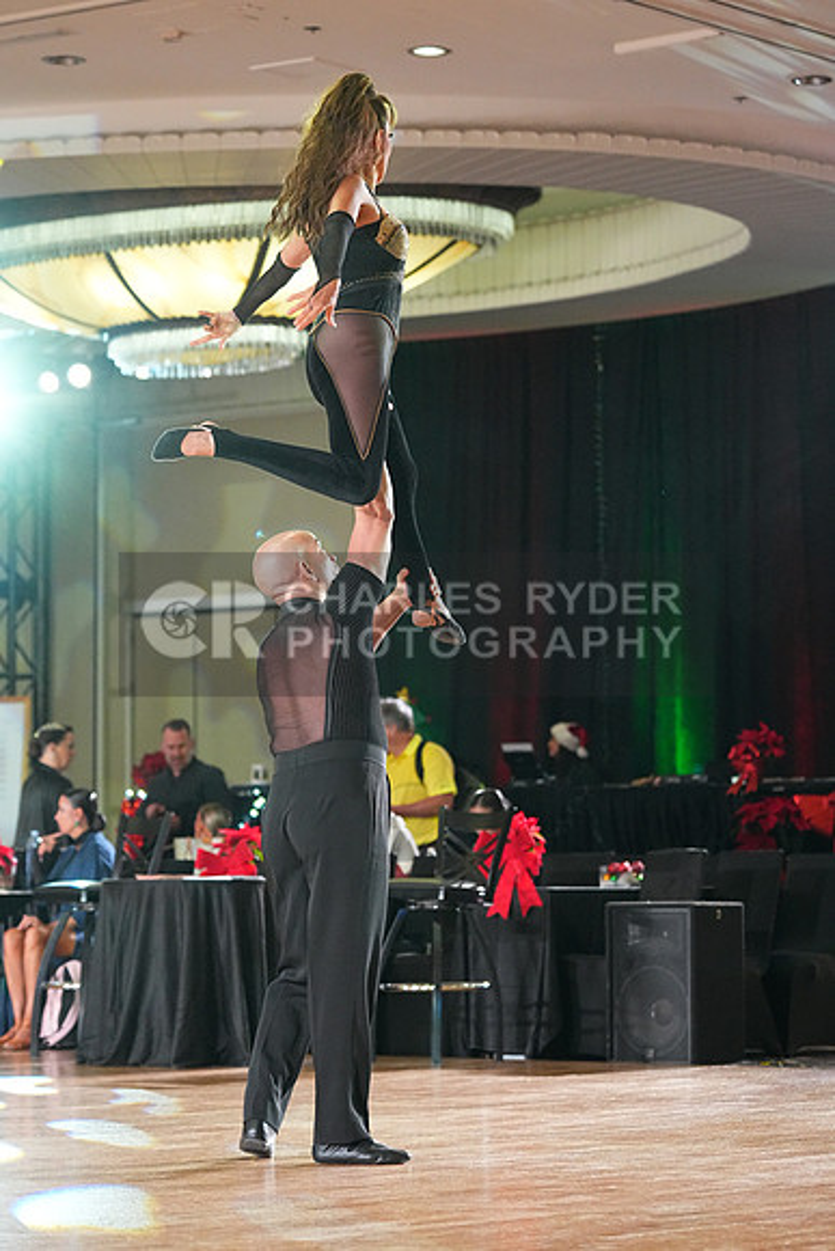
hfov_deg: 12.0
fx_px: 3964
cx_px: 418
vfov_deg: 17.9
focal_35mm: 114
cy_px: 626
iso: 8000
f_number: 4
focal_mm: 114
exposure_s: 1/400
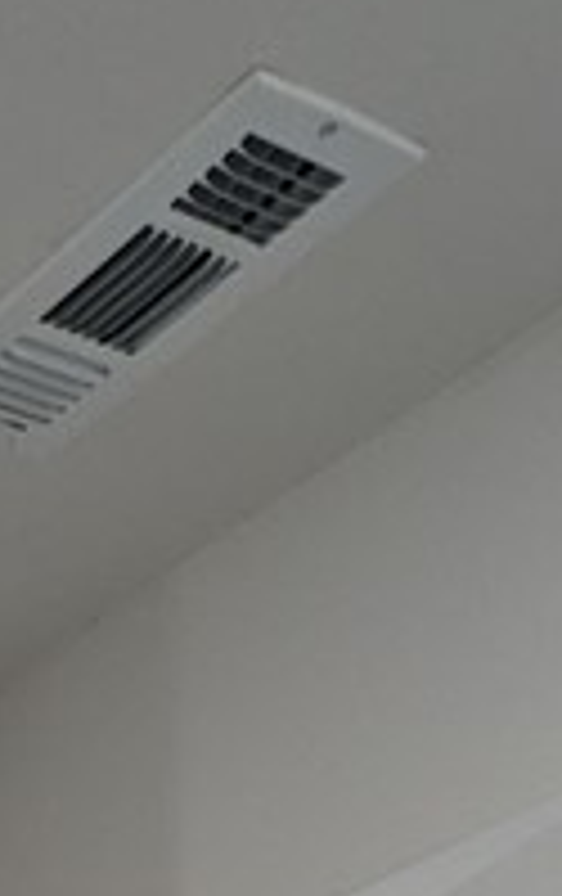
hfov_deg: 13.0
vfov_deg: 14.7
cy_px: 2159
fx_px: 2124
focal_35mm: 87
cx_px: -582
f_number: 2.2
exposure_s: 1/24
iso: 56
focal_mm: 2.35
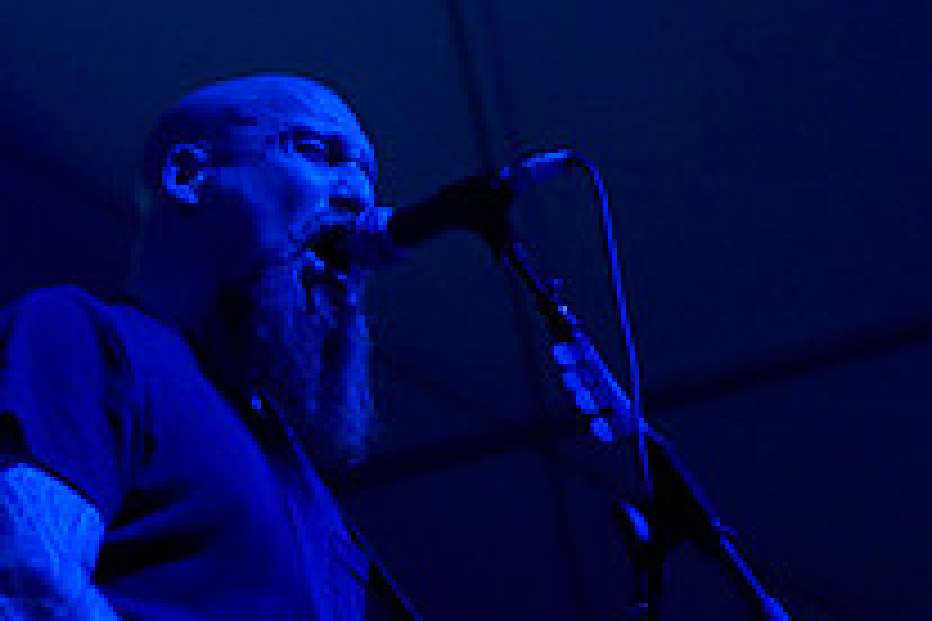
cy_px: 529
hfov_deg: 15.9
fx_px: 3262
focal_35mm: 126
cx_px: -63
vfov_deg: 10.8
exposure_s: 1/60
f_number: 1.4
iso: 1000
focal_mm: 30
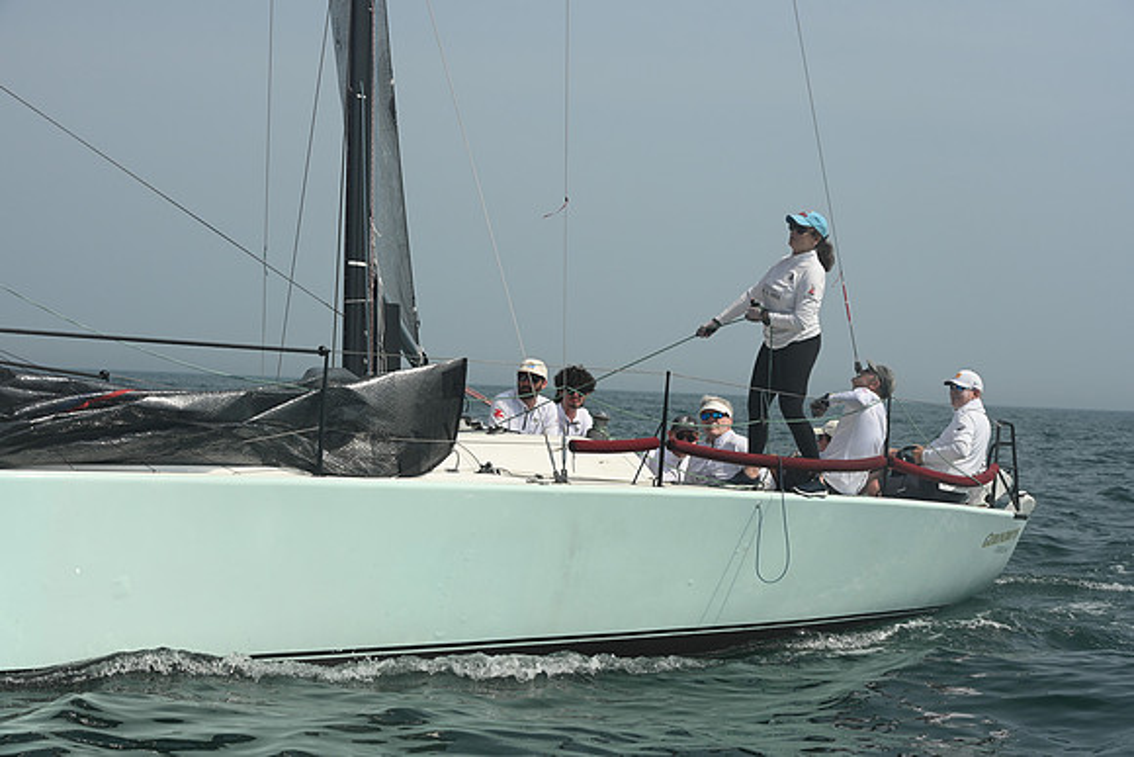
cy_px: 378
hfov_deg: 28.8
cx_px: 567
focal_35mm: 70
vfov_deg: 19.5
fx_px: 2205
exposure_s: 1/1250
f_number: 9
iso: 320
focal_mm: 70
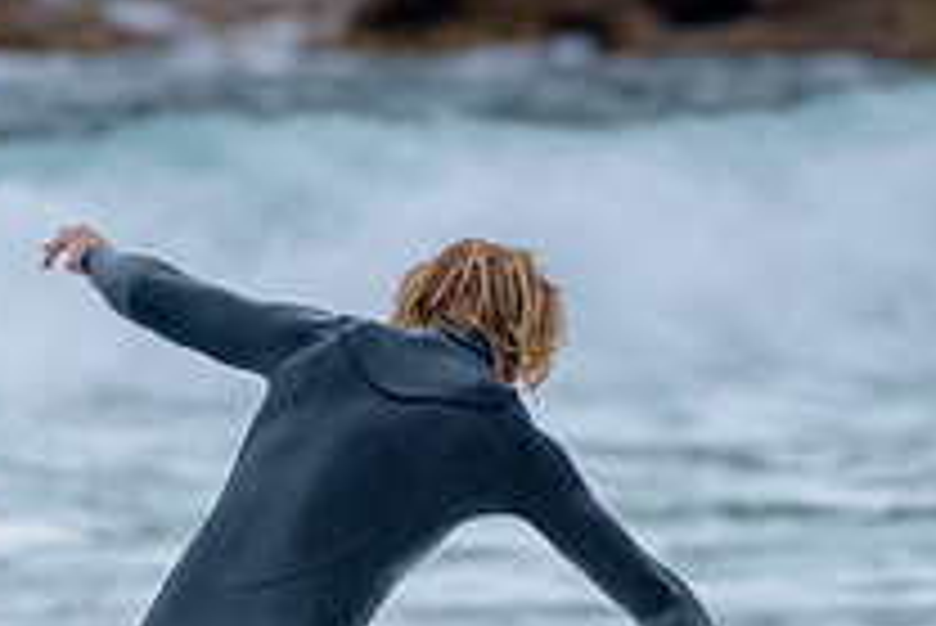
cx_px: 370
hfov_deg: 1.3
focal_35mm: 1573
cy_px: 712
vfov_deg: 0.9
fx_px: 40925
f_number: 5.6
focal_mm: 460
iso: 1400
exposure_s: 1/2000
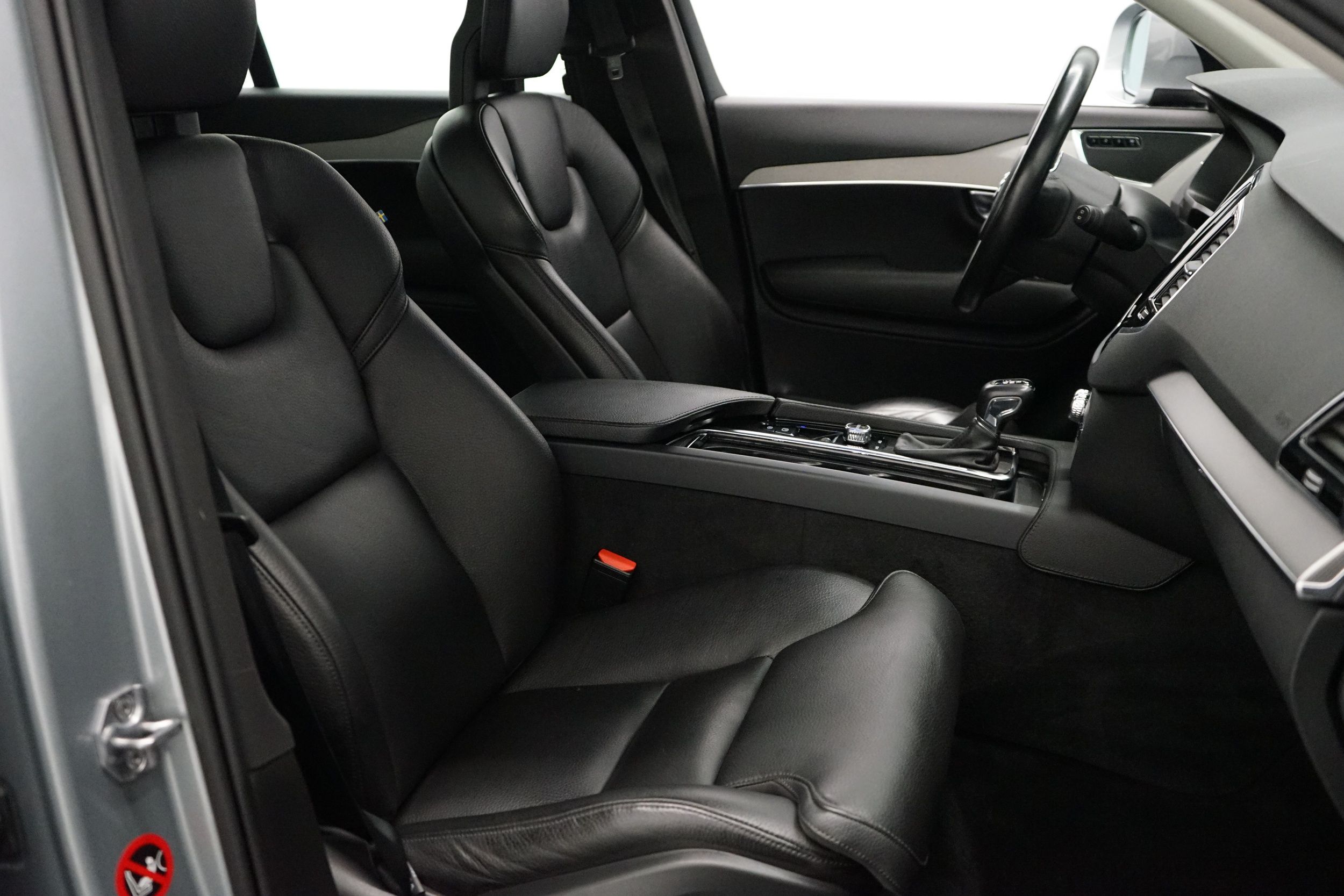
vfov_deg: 36.9
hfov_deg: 53.1
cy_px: 448
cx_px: 672
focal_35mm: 36
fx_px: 1344
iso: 6400
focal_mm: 36
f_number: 4
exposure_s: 1/160
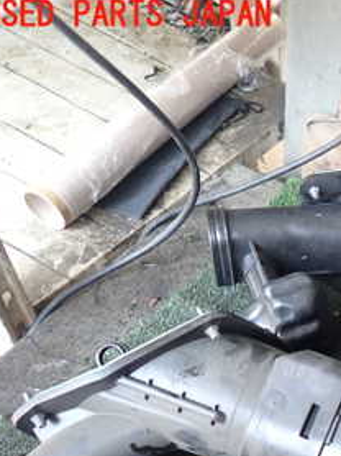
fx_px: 710
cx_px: 466
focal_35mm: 54
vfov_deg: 34.5
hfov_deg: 23.3
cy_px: 364
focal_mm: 4.5
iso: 125
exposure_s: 1/60
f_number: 2
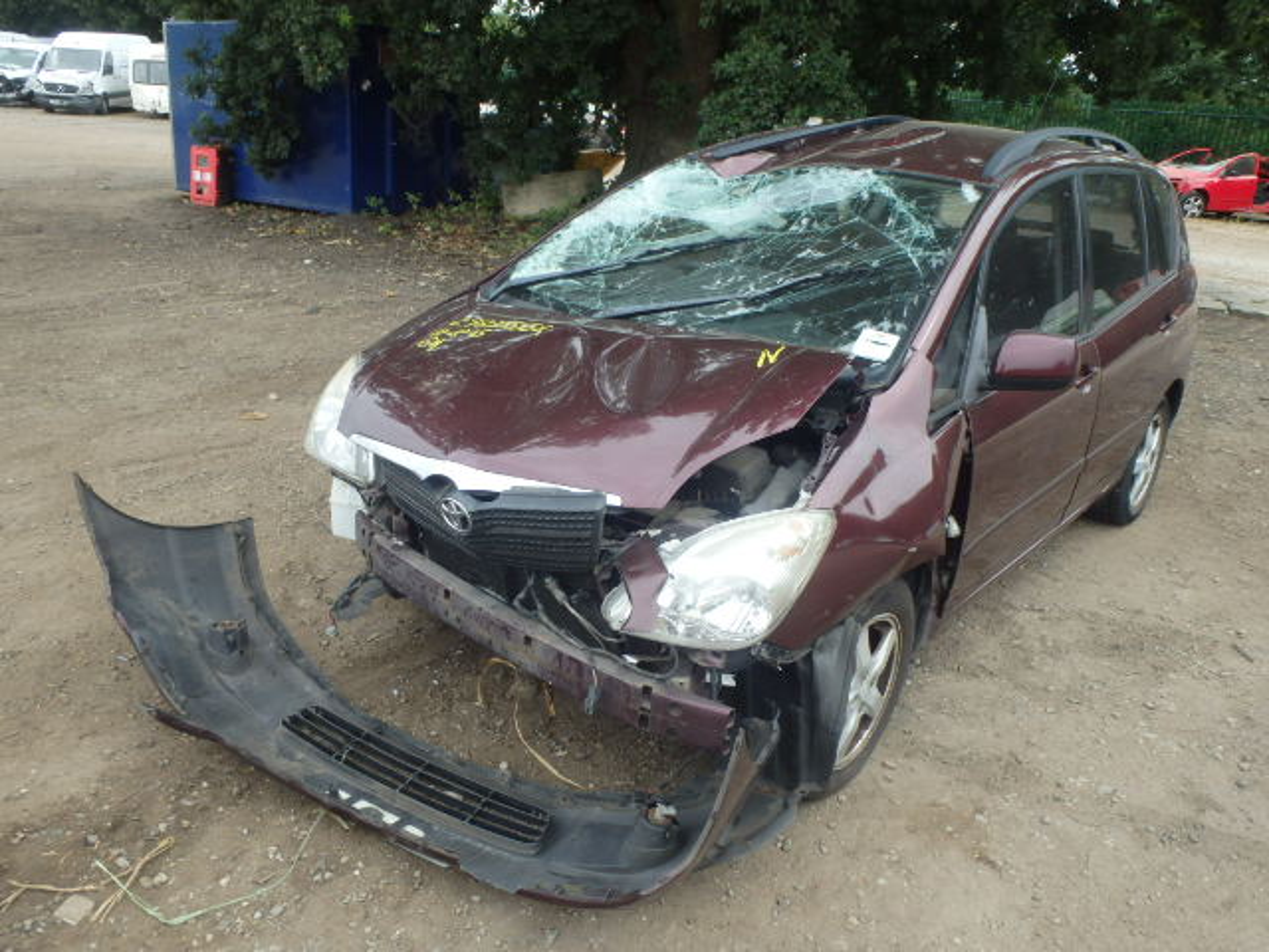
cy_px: 476
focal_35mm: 28
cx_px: 634
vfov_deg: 49.7
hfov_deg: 63.4
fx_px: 1026
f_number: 3.9
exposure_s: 1/160
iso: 125
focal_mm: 5
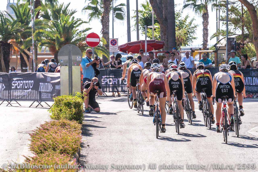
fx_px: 1720
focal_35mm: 240
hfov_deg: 8.6
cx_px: 129
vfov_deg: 5.7
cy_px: 86
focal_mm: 160
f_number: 7.1
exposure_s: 1/2000
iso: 640
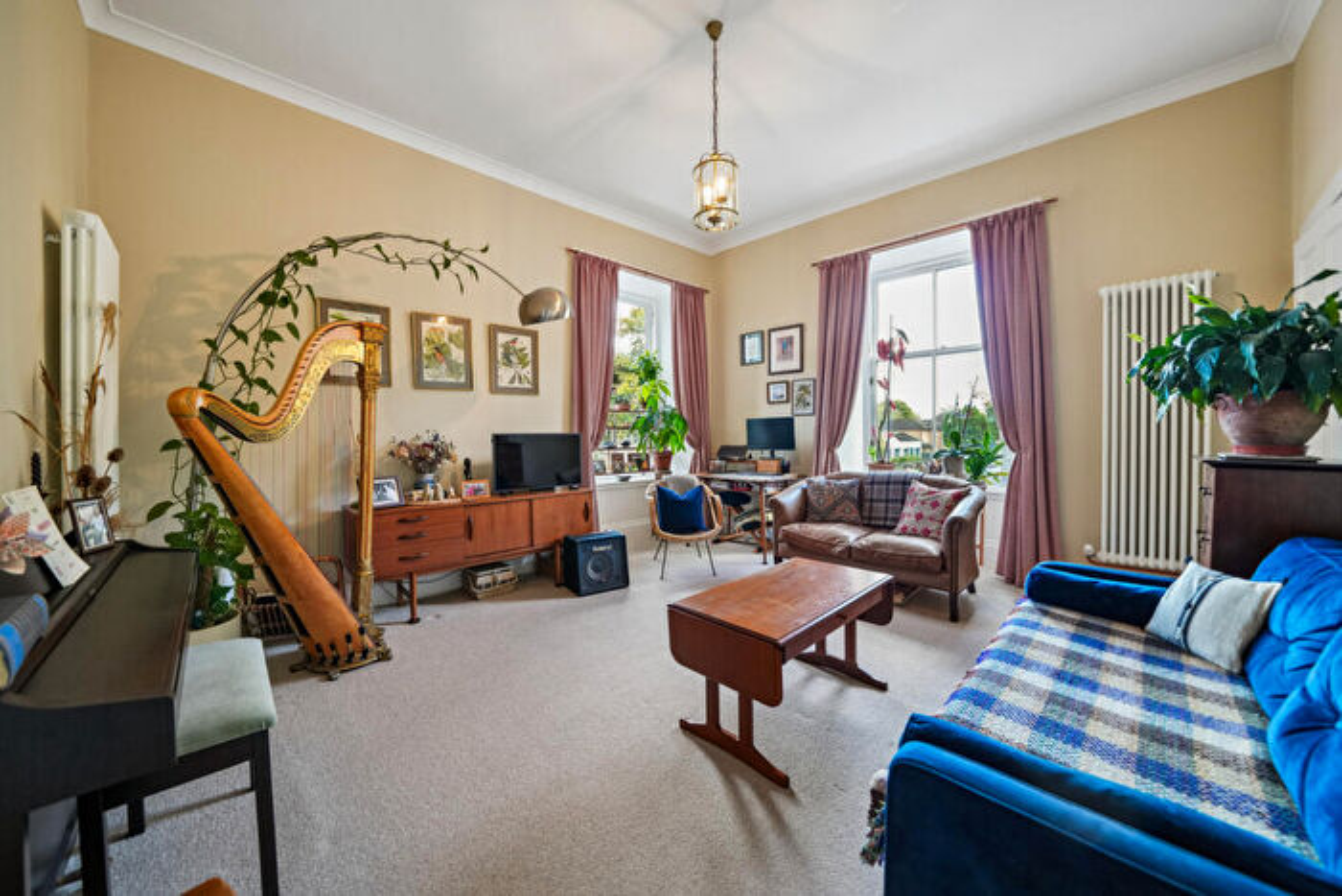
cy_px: 448
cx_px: 671
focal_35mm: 12
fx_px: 447
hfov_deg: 112.6
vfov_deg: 90.0
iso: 640
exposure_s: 1/40
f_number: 4.5
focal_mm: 12
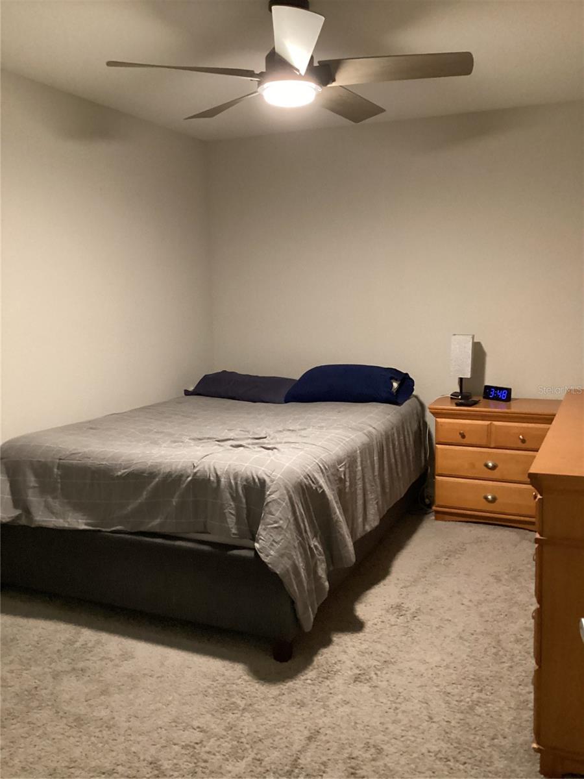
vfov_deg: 58.4
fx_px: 697
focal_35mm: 31
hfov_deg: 45.4
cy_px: 390
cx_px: 292
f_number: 2.4
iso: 640
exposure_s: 1/30
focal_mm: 3.3
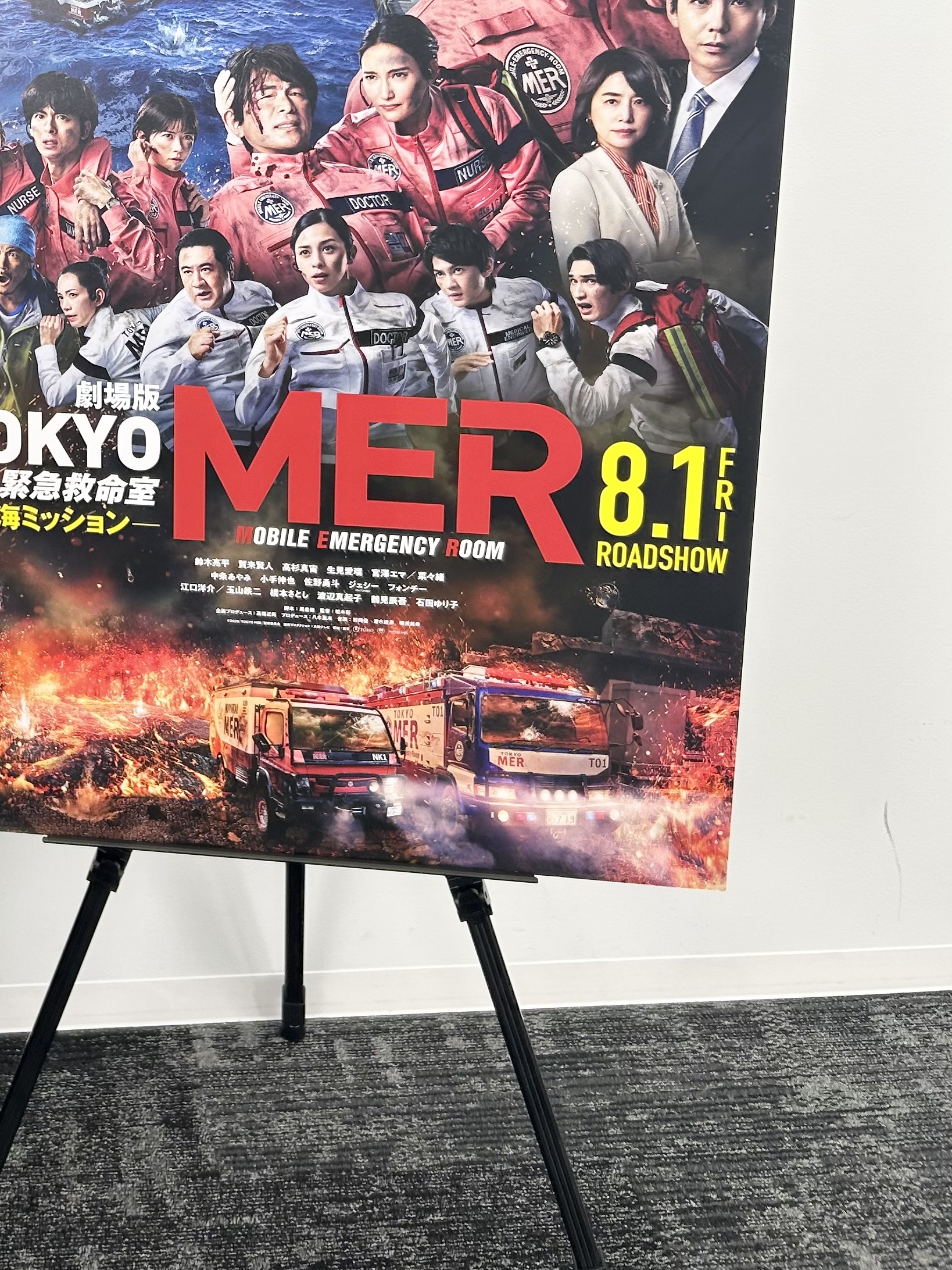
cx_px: 85
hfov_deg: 29.0
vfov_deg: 37.5
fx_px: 1760
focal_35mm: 48
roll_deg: +0.4
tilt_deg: -10.0
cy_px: 173
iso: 32
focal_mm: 5.7
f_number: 1.5
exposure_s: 1/136
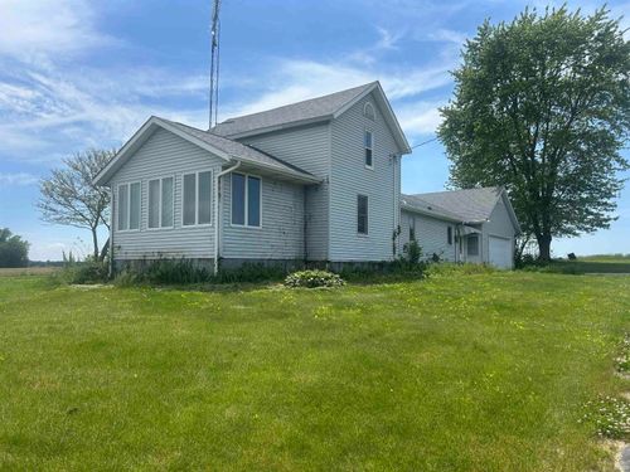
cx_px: 315
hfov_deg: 67.3
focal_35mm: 26
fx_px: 473
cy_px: 236
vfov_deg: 53.1
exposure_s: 1/5076
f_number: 1.5
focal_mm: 5.7
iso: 50
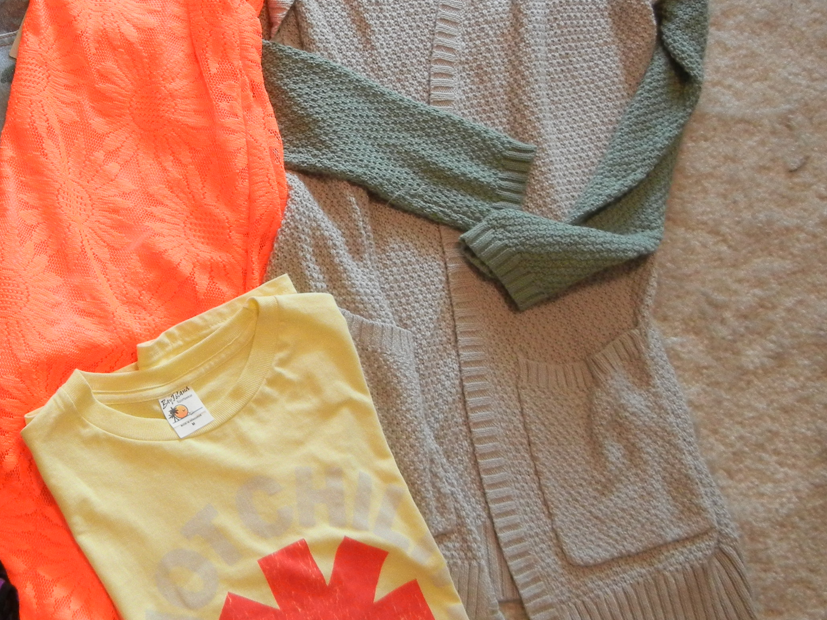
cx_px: 52
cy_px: 308
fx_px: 1386
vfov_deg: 25.2
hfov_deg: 31.4
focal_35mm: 58
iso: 400
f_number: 3.5
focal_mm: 5.4
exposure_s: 1/18.6
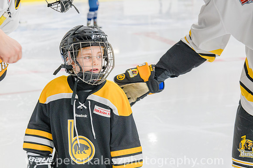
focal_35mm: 95
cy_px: 66
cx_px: 99
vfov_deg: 14.4
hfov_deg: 21.5
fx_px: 666
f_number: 5.6
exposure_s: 1/200
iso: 2800
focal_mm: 78
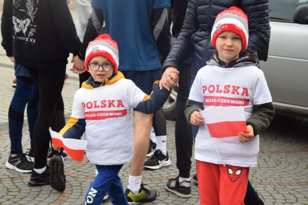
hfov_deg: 21.7
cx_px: 154
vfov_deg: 14.6
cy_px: 102
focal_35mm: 94
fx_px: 804
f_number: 7.1
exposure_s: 1/200
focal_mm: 62
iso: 400
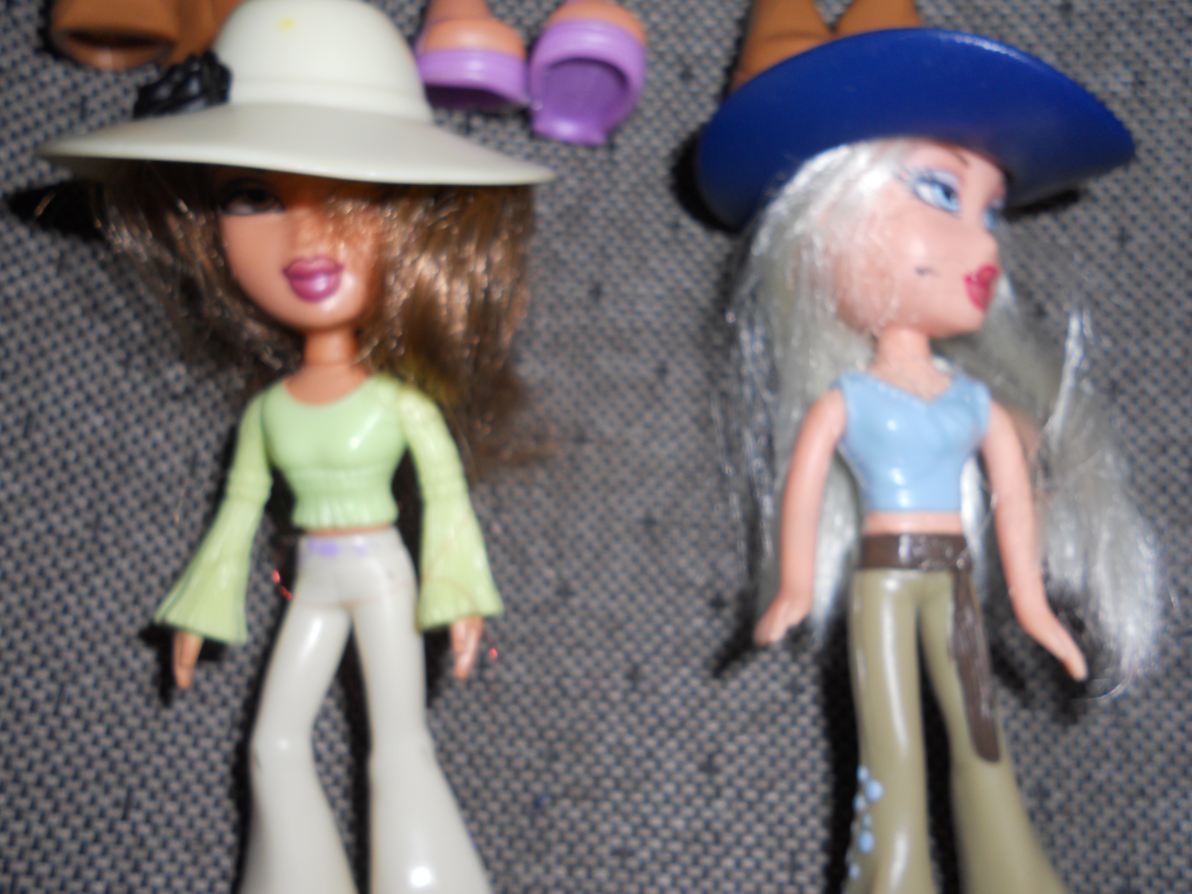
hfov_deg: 56.8
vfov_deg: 44.2
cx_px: 596
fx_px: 1102
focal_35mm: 32
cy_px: 447
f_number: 8.8
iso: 80
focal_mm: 5.8
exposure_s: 1/25
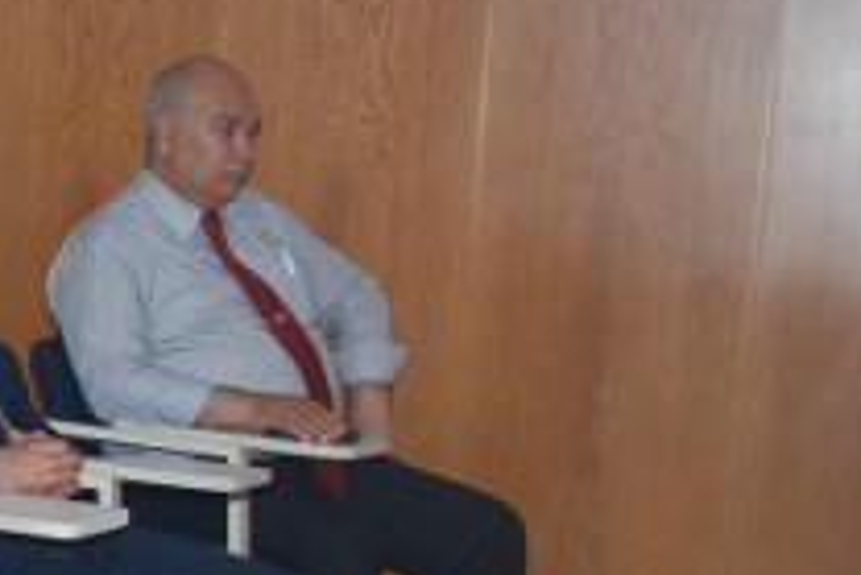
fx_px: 2489
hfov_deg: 16.5
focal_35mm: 104
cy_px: 354
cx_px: -666
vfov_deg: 13.2
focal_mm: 18
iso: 200
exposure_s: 1/60
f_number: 4
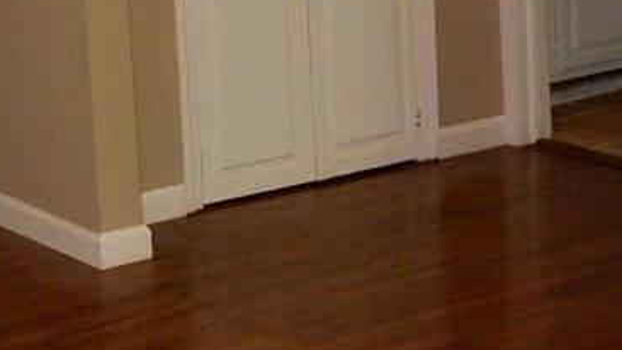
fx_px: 1963
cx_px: 146
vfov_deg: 10.0
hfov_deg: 17.9
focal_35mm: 119
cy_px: -116
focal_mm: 4.5
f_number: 3.7
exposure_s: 1/30
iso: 250
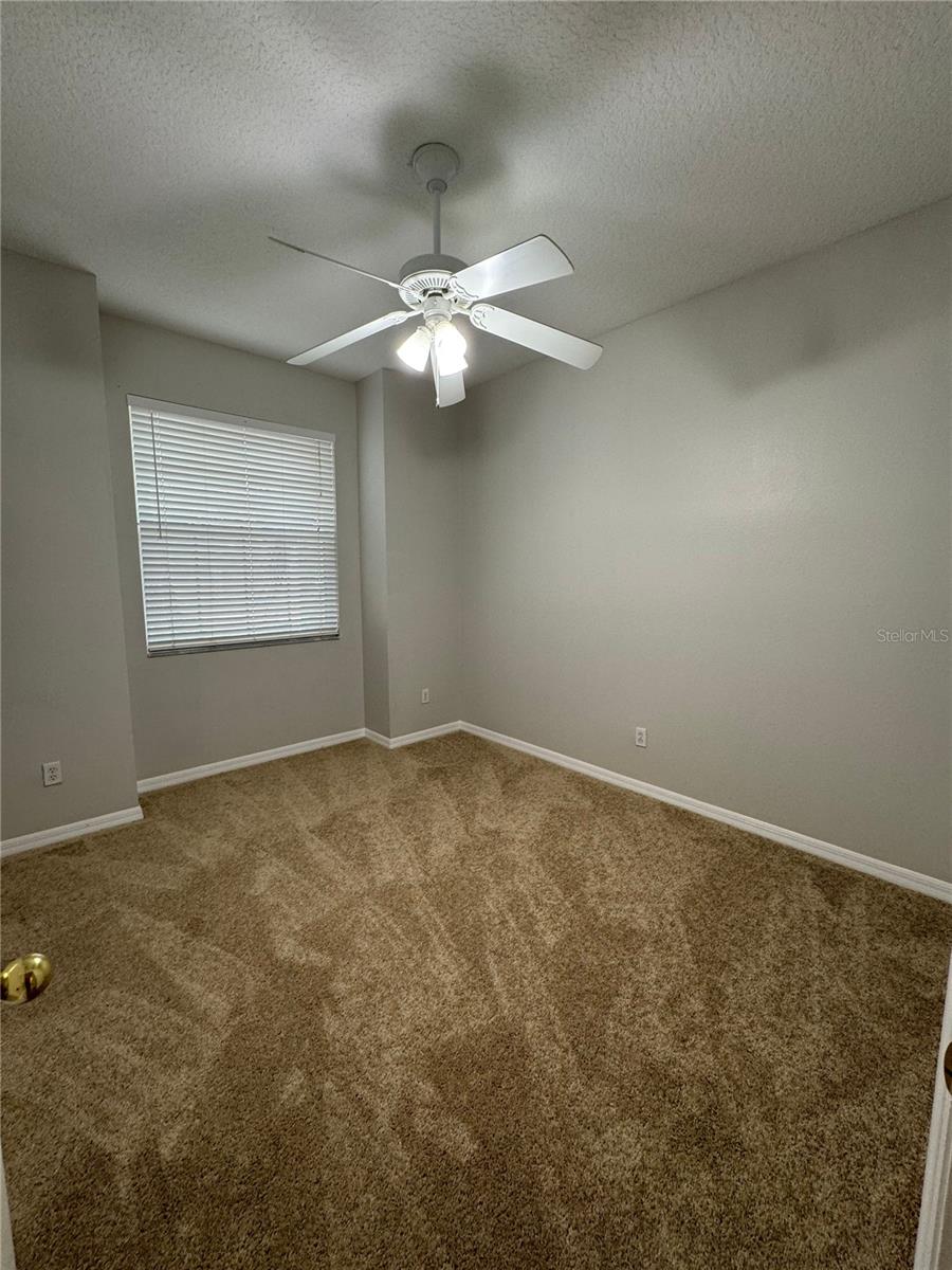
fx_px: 513
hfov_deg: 85.7
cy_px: 635
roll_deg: +0.2
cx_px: 476
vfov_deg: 102.1
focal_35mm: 14
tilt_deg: -7.3
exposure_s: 1/60
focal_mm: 2.22
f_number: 2.2
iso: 160
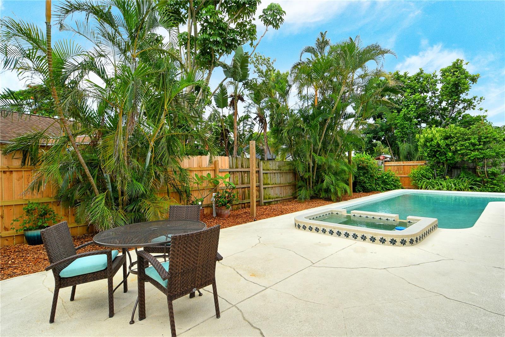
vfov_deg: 67.4
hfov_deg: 90.0
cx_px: 252
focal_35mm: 18
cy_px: 168
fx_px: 252
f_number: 14
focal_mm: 12
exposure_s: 1/250
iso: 640
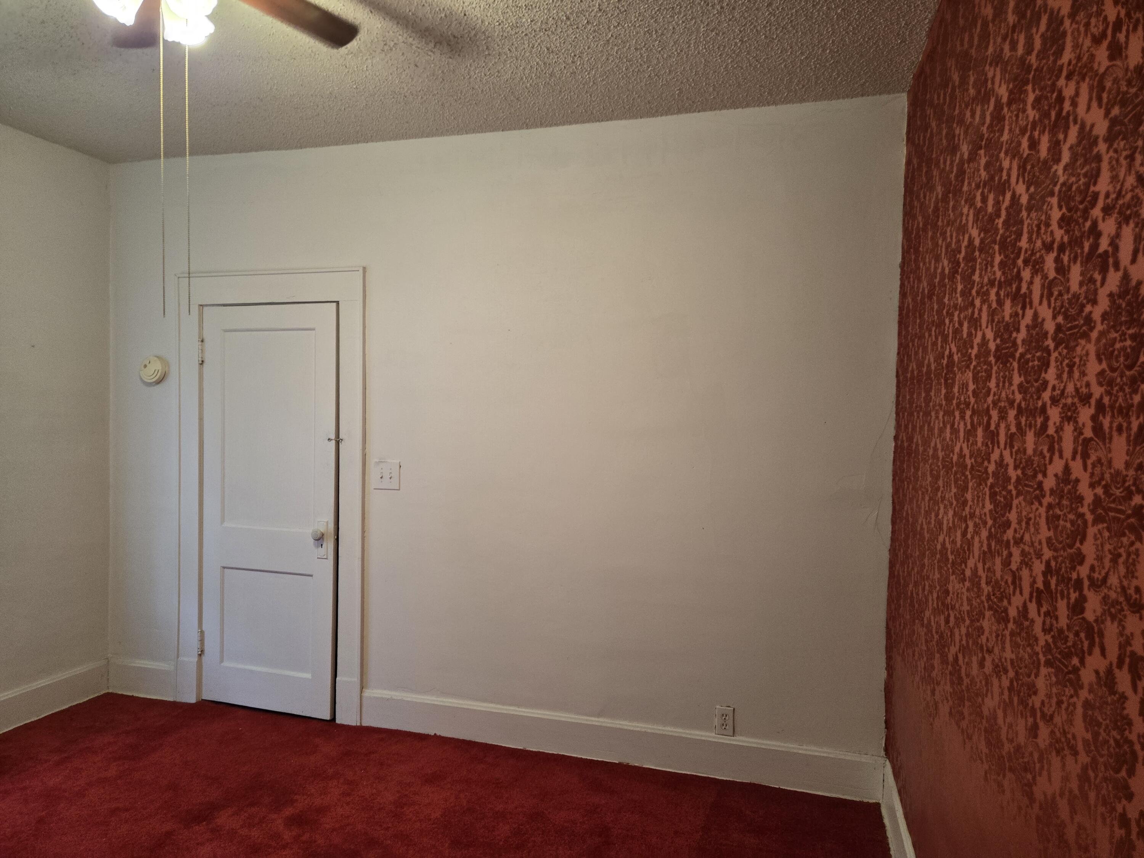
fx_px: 760
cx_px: 572
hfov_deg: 73.9
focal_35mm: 23
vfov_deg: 58.9
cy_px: 429
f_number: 1.8
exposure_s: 1/120
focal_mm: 5.4
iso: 250
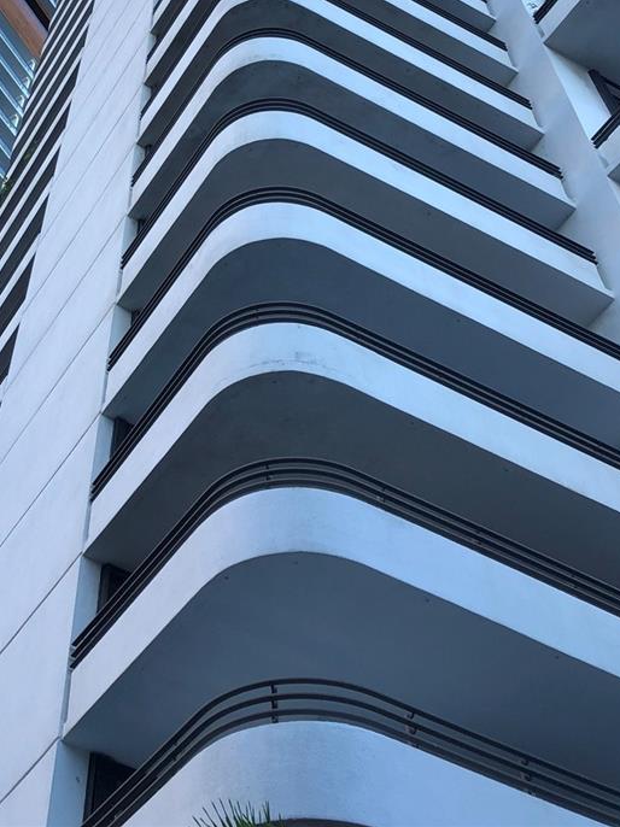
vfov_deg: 36.8
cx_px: 136
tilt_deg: +58.9
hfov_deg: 29.1
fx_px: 1171
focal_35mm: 49
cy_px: 105
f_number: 1.8
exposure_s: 1/166
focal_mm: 3.99
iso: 20
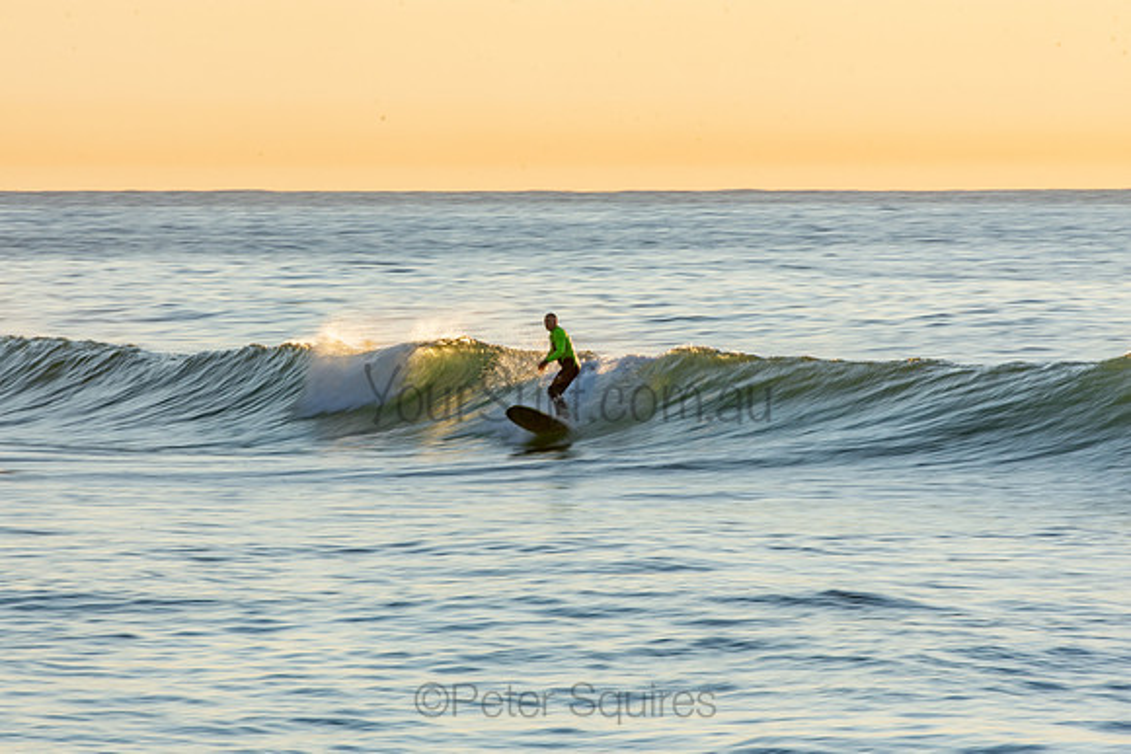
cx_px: 545
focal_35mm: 313
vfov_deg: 4.4
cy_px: 387
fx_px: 9833
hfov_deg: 6.6
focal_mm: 200
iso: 100
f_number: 22
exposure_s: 1/25
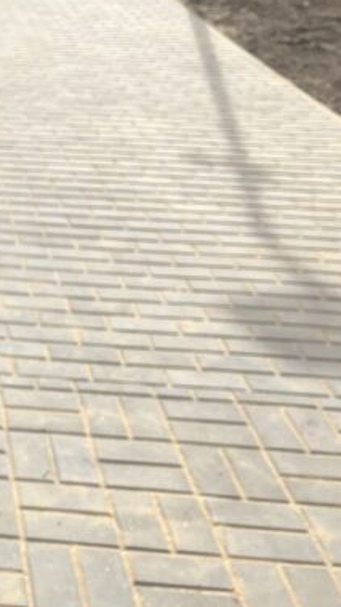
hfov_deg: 17.0
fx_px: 997
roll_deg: -0.8
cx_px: -215
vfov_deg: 33.2
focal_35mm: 62
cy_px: 160
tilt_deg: -18.1
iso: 32
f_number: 1.8
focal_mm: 3.99
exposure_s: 1/952
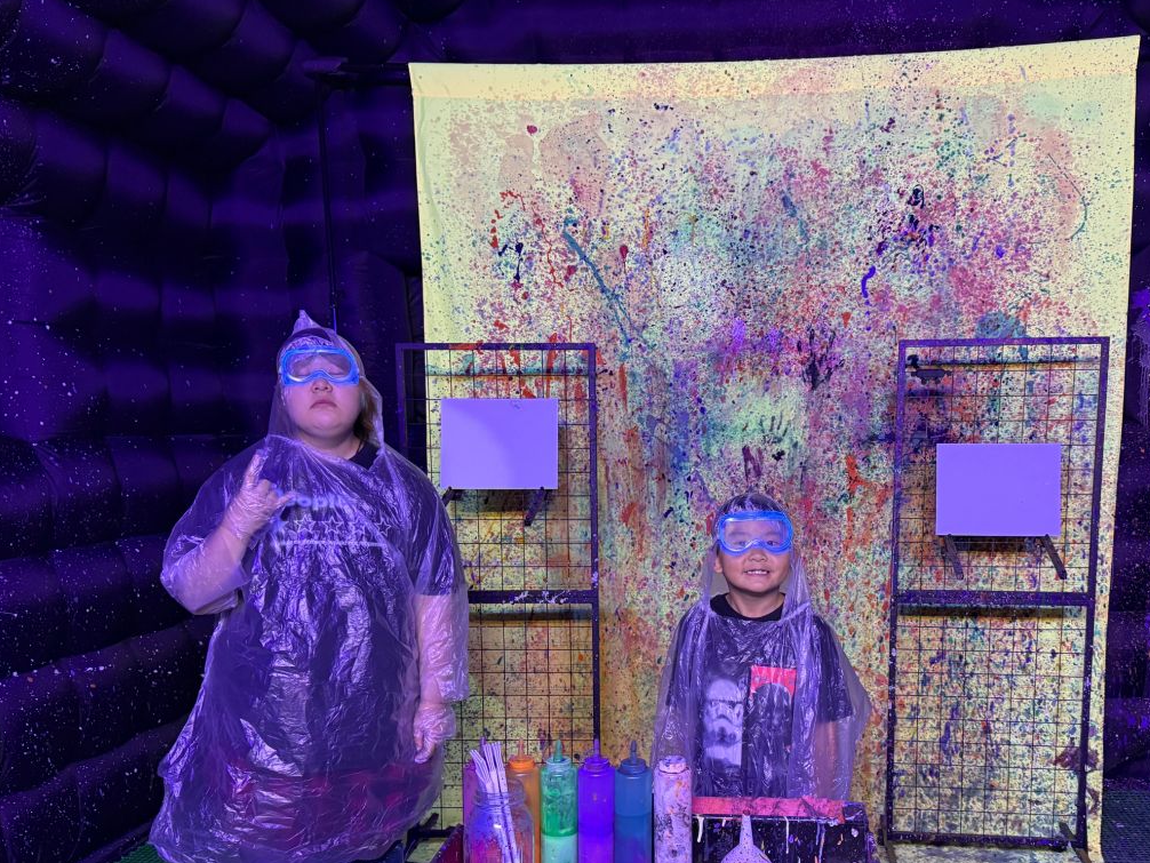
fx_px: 1030
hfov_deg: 57.8
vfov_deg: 45.0
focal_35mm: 31
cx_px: 700
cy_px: 548
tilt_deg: -8.0
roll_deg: +0.7
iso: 500
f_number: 1.78
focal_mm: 6.76
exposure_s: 1/60
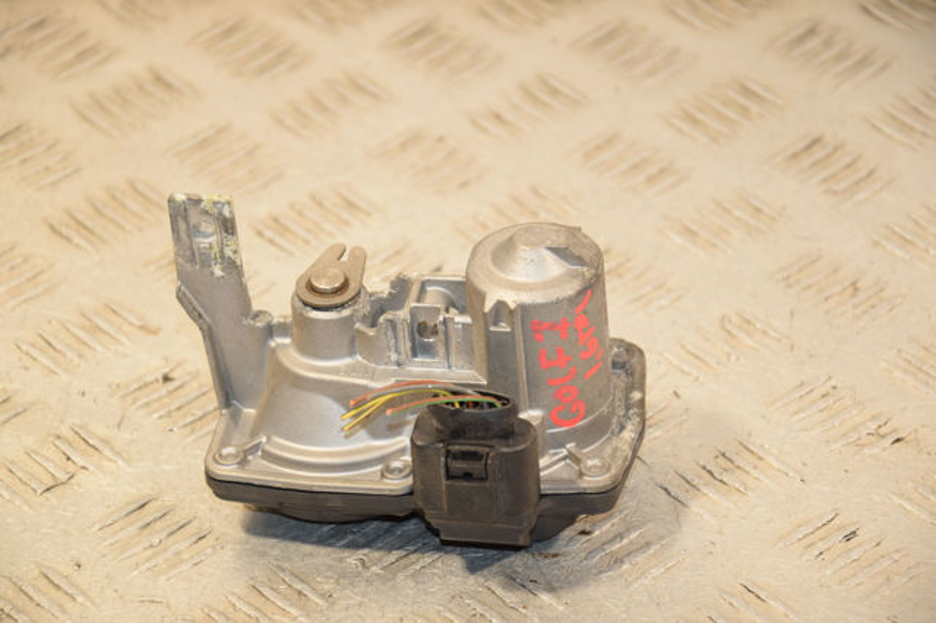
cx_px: 468
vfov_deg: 9.3
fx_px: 3820
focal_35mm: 147
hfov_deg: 14.0
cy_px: 312
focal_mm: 98
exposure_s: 1/200
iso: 800
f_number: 6.3
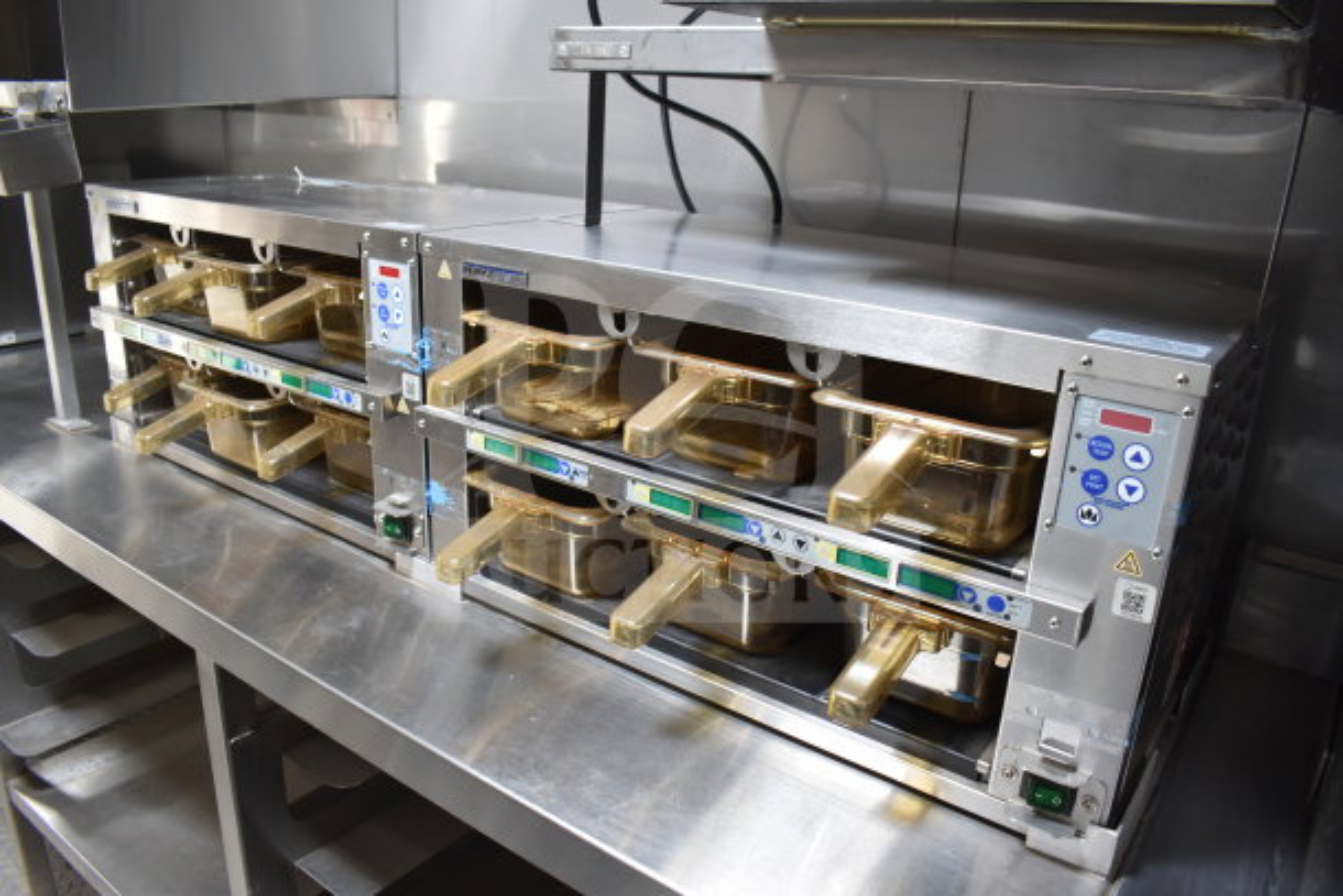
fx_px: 1007
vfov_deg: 48.0
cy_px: 448
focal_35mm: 27
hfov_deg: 67.4
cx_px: 672
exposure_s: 1/30
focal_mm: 18
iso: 640
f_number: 3.5
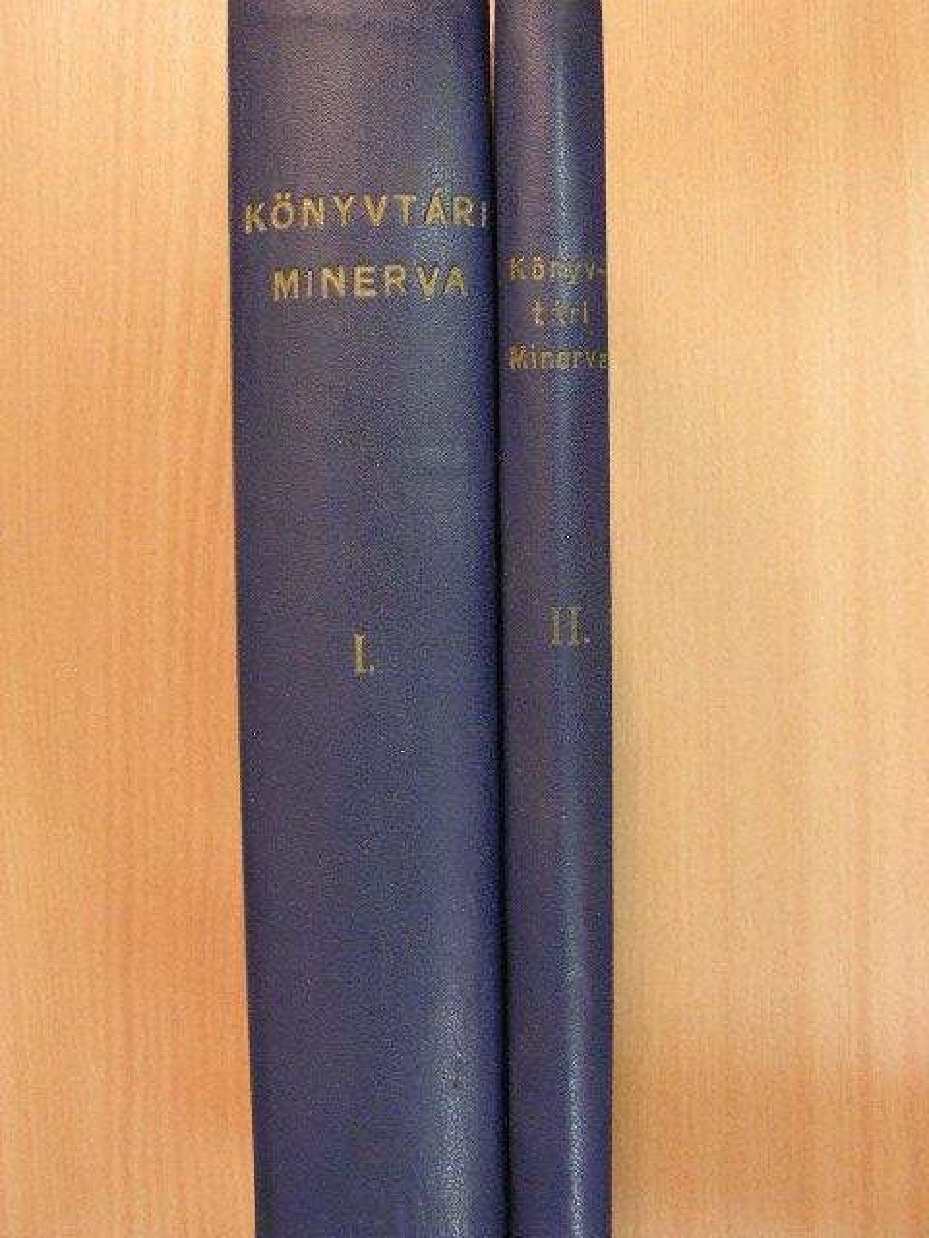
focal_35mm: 44
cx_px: 464
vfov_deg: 42.9
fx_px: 1574
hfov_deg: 32.9
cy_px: 619
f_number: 3.5
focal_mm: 7.4
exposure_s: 1/12.1
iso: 200
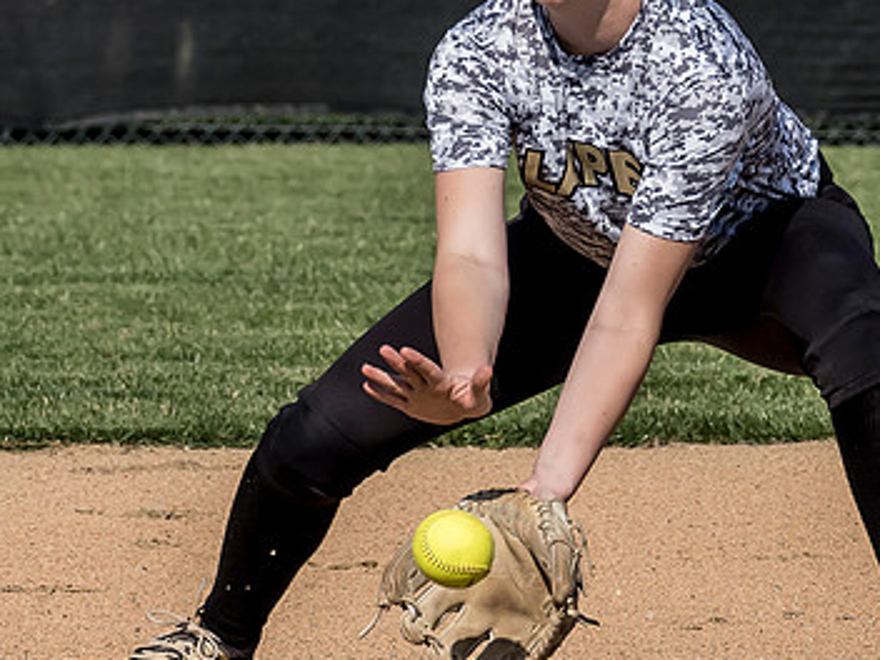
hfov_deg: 2.2
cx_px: 481
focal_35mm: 902
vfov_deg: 1.6
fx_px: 22930
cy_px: 54
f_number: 6.3
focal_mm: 150
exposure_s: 1/2000
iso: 400
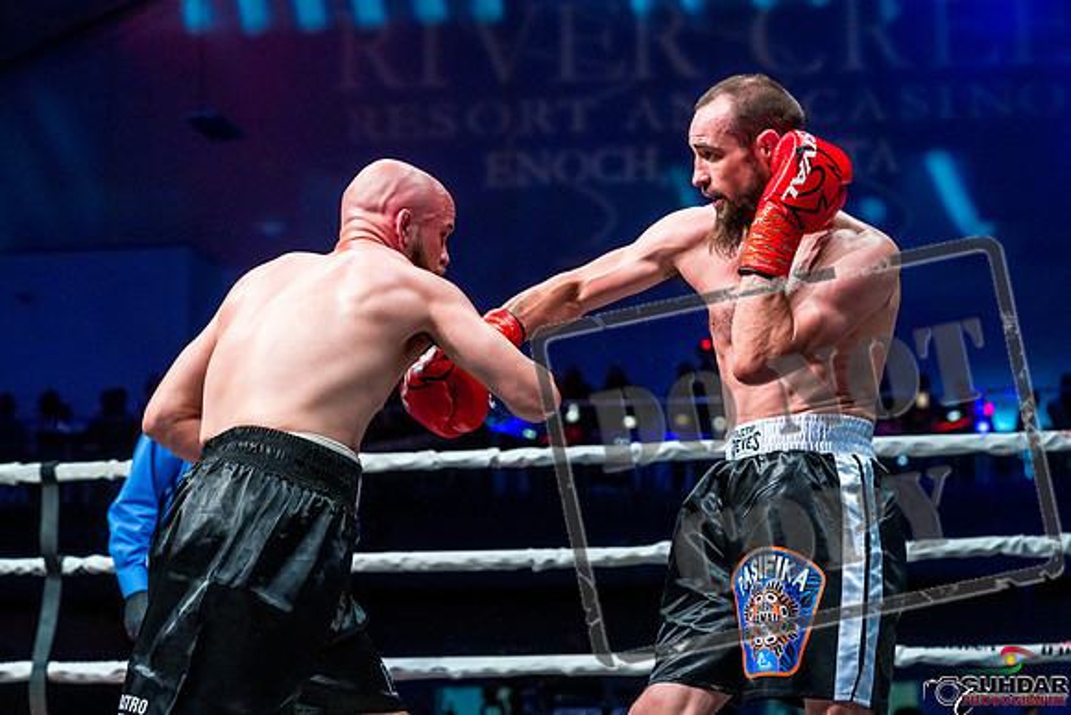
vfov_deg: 18.9
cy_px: 358
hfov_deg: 28.0
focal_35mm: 72
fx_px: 2148
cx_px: 536
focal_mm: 70
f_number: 4
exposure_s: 1/1000
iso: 4000
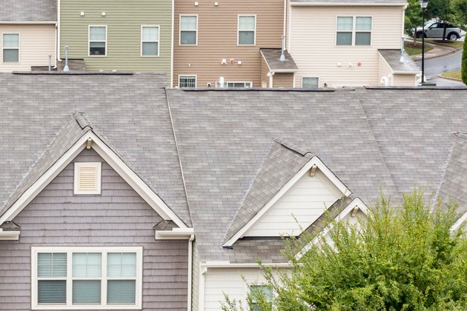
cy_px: 141
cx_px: 13
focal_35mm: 91
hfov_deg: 21.7
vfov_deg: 15.0
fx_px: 1180
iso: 100
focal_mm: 10.26
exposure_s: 1/100
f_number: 8
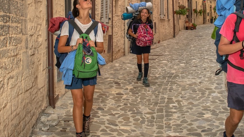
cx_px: 141
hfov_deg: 52.6
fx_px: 246
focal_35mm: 38
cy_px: 68
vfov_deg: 31.2
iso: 400
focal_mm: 24
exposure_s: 1/250
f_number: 10
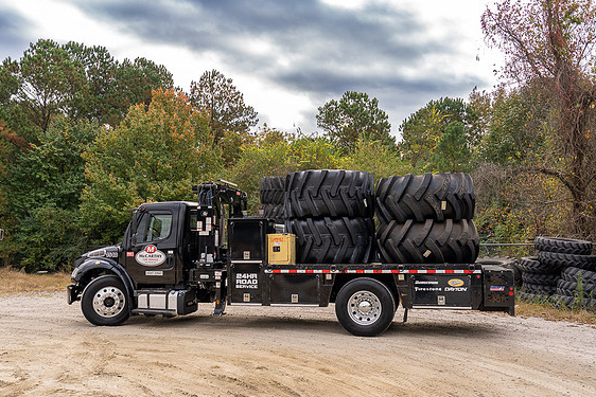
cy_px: 195
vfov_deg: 40.0
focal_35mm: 33
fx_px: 546
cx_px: 295
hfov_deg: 57.2
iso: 100
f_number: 5
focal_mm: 32
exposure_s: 1/100
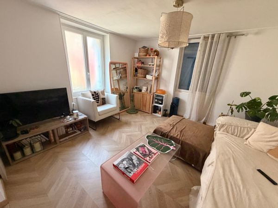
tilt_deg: -17.4
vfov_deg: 85.7
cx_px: 139
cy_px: 104
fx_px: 112
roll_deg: -3.0
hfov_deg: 102.1
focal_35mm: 14
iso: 500
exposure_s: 1/60
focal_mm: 2.22
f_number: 2.2
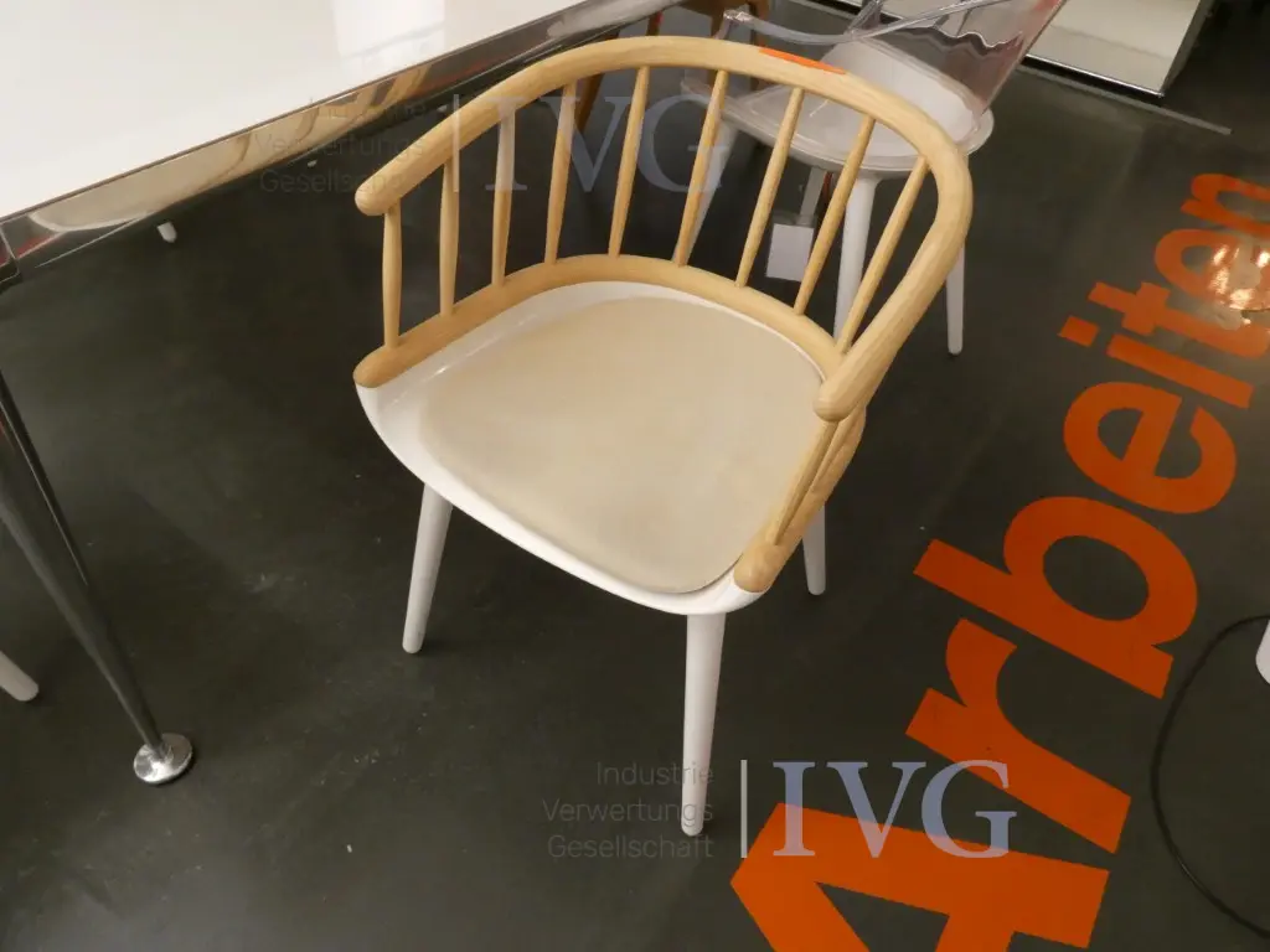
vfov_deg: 56.8
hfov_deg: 71.6
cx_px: 635
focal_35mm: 24
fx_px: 881
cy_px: 476
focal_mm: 4.3
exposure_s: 1/60
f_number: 3.3
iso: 640
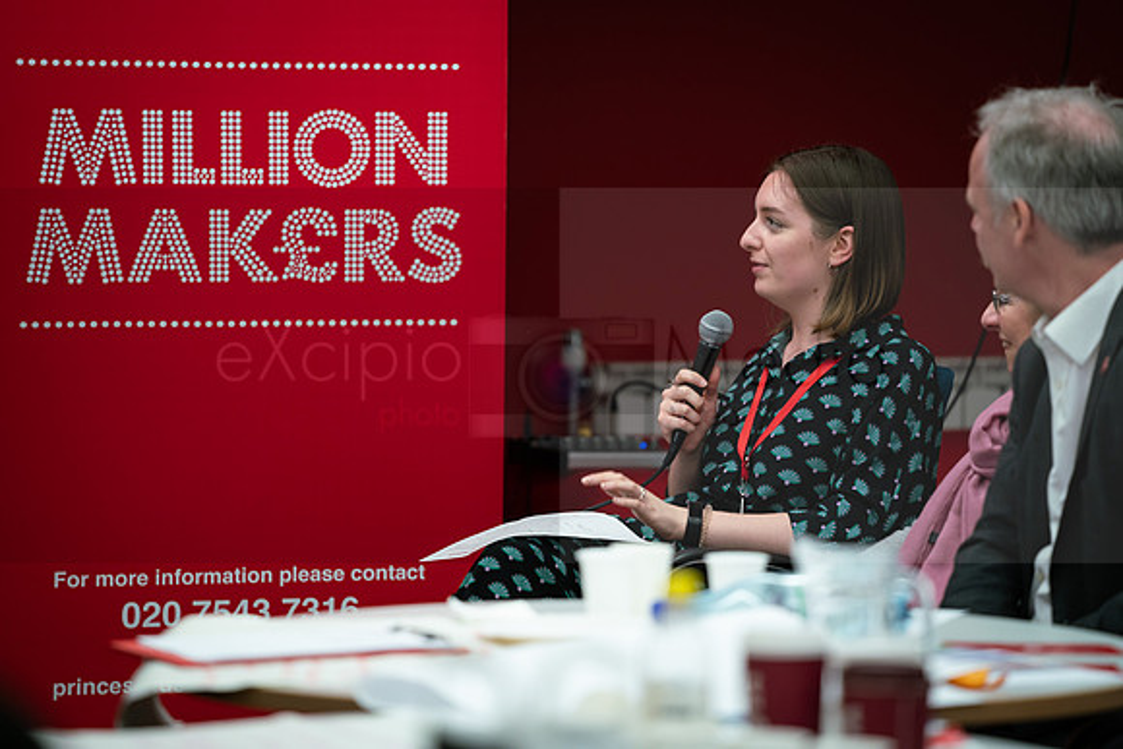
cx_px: 562
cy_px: 374
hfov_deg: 10.3
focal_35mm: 200
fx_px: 6240
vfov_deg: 6.9
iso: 1600
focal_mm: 200
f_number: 2.8
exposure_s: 1/200
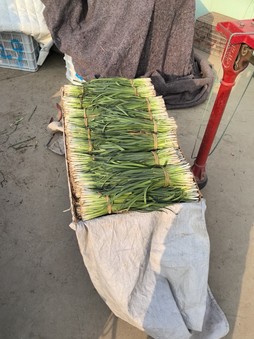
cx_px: 127
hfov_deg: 51.3
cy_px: 170
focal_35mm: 27
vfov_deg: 65.3
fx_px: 264
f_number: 2
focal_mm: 5.75
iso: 50
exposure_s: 1/1961
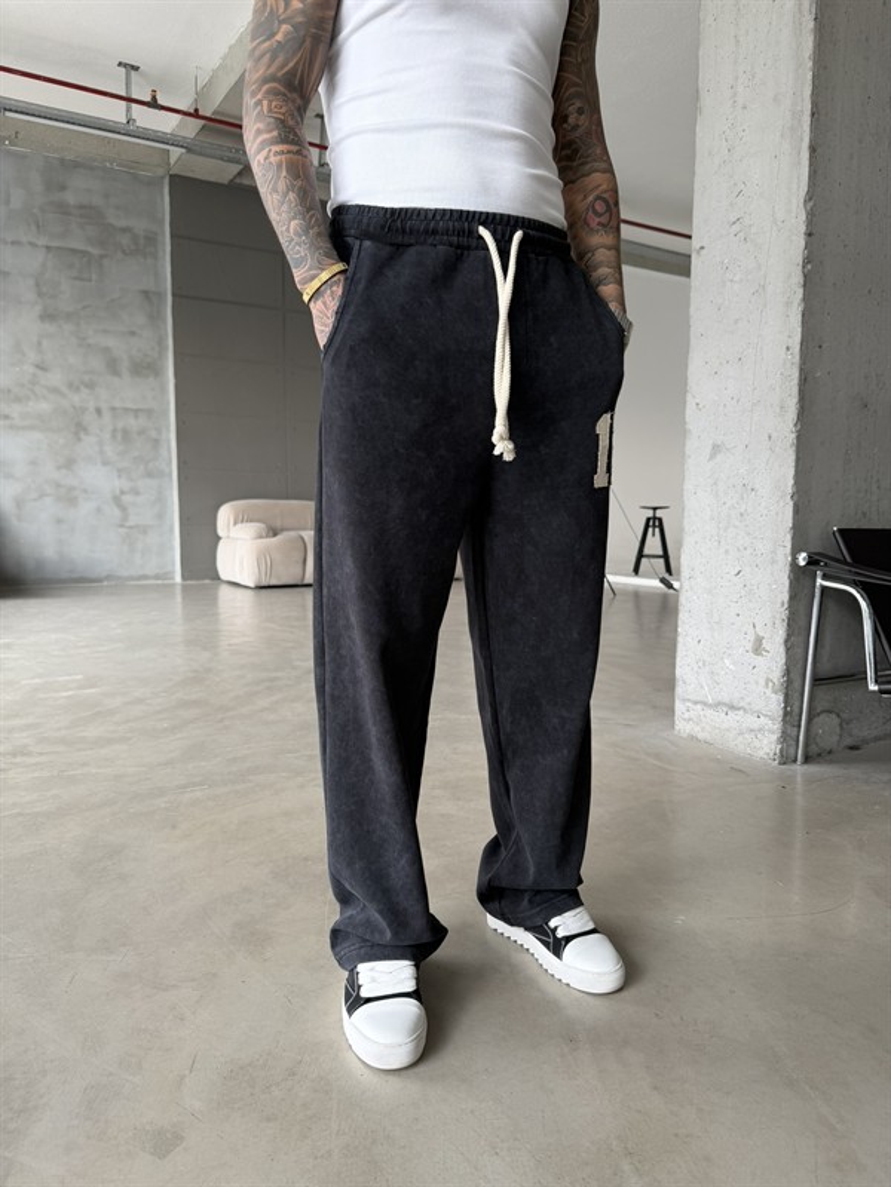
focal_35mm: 24
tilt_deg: -6.3
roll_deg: +0.3
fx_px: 824
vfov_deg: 71.6
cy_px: 594
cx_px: 446
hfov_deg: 56.8
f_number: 1.78
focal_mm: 6.76
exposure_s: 1/121
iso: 80
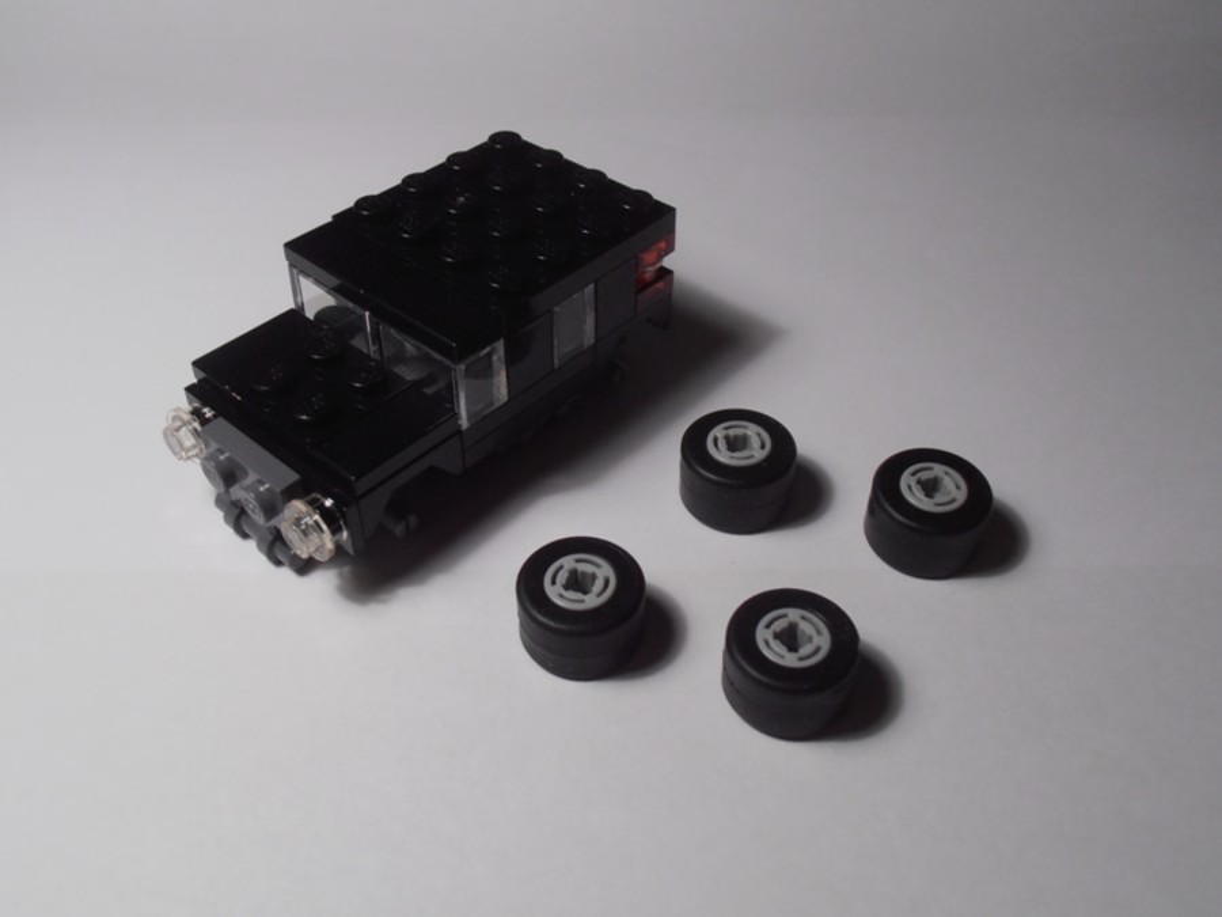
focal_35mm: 37
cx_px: 611
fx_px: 1306
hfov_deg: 50.1
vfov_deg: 38.7
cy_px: 458
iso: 80
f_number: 3.9
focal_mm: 6.61
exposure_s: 1/50
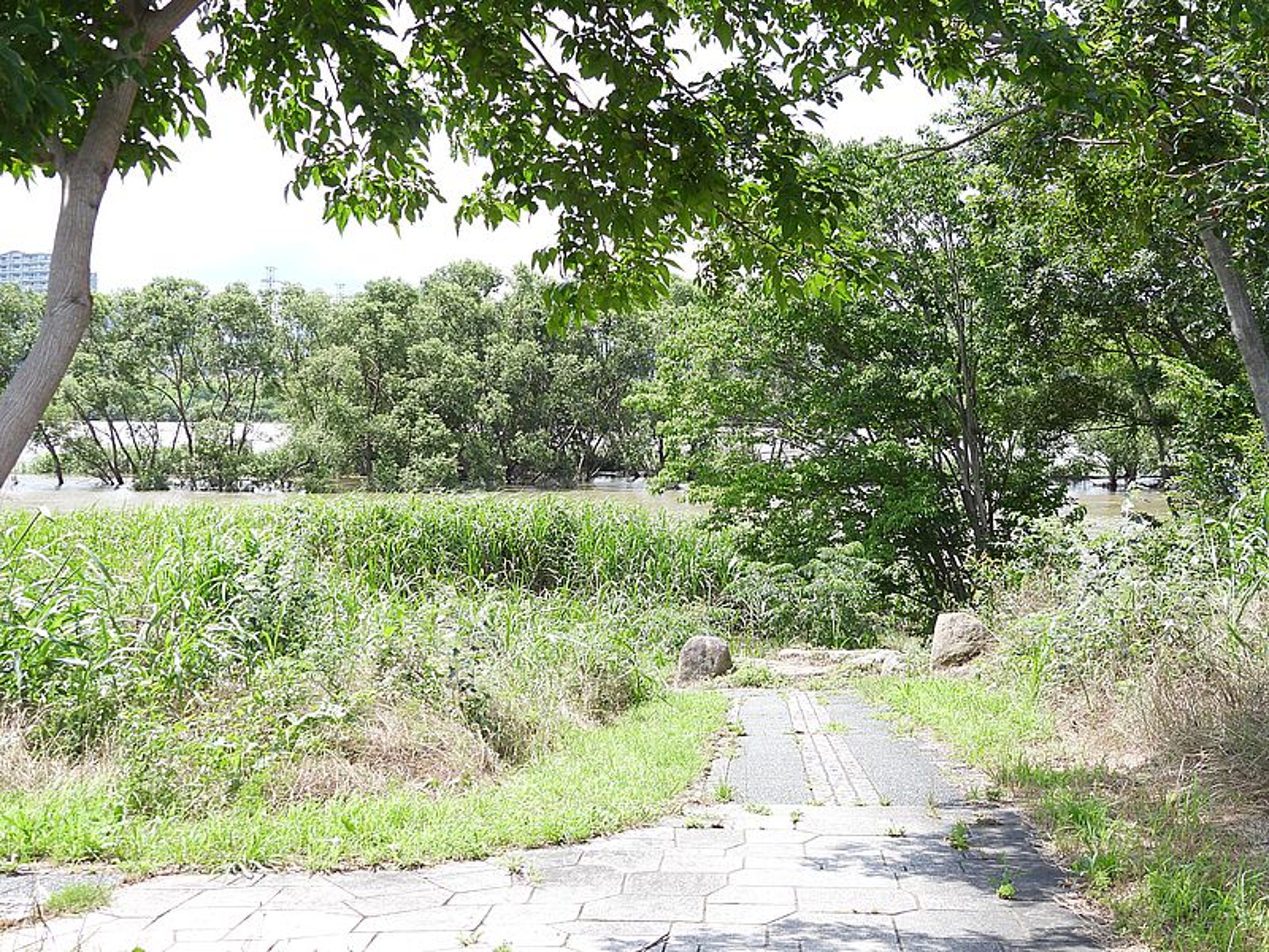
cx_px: 634
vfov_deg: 29.1
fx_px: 1833
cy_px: 476
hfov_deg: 38.2
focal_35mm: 50
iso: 100
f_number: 3.5
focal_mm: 8.9
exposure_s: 1/400
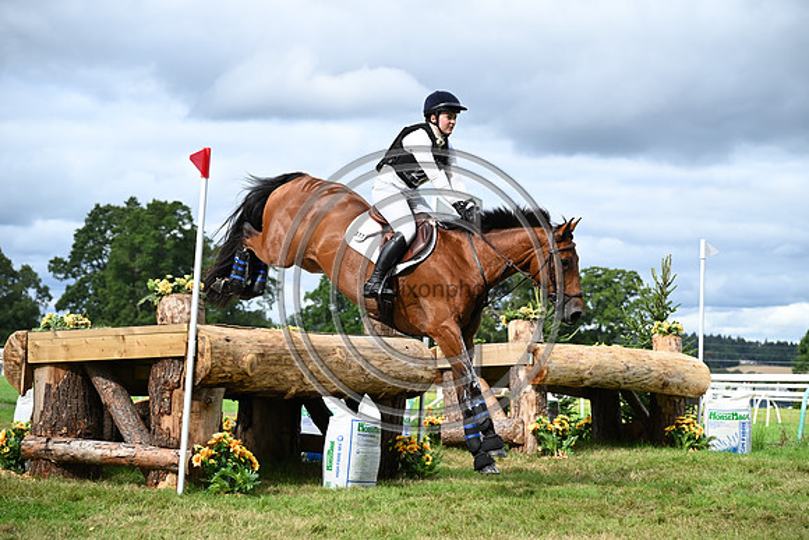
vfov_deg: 17.3
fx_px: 1776
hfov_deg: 25.7
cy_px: 270
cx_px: 404
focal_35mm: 79
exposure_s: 1/1250
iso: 320
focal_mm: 79
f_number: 4.5
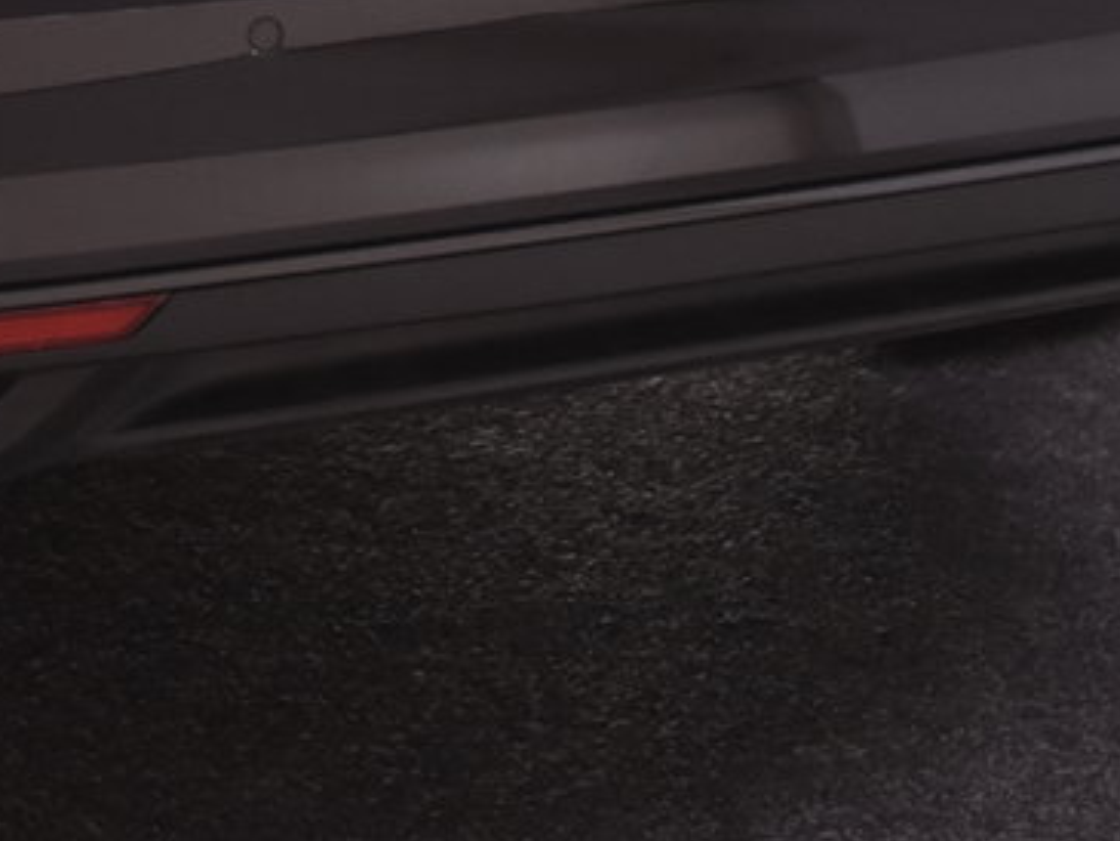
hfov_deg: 12.5
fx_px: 5071
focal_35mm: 157
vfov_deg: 9.2
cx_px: 126
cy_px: -447
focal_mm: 31
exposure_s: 1/60
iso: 1600
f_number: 4
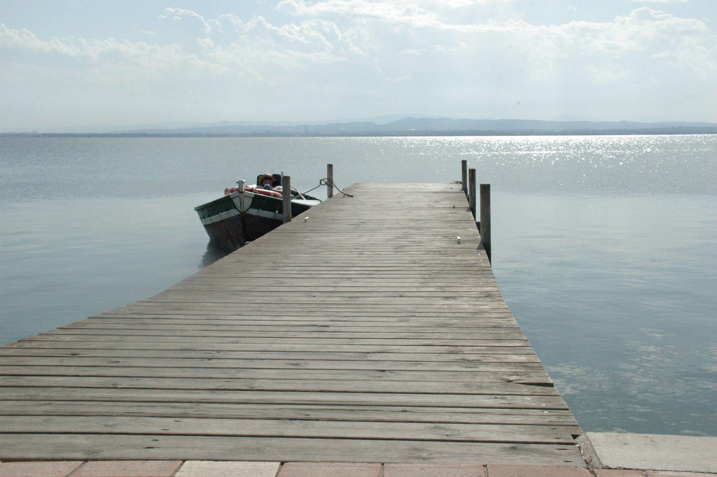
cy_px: 238
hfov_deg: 41.1
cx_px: 358
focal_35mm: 48
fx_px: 955
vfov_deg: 28.0
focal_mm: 32
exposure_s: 1/1600
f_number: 20
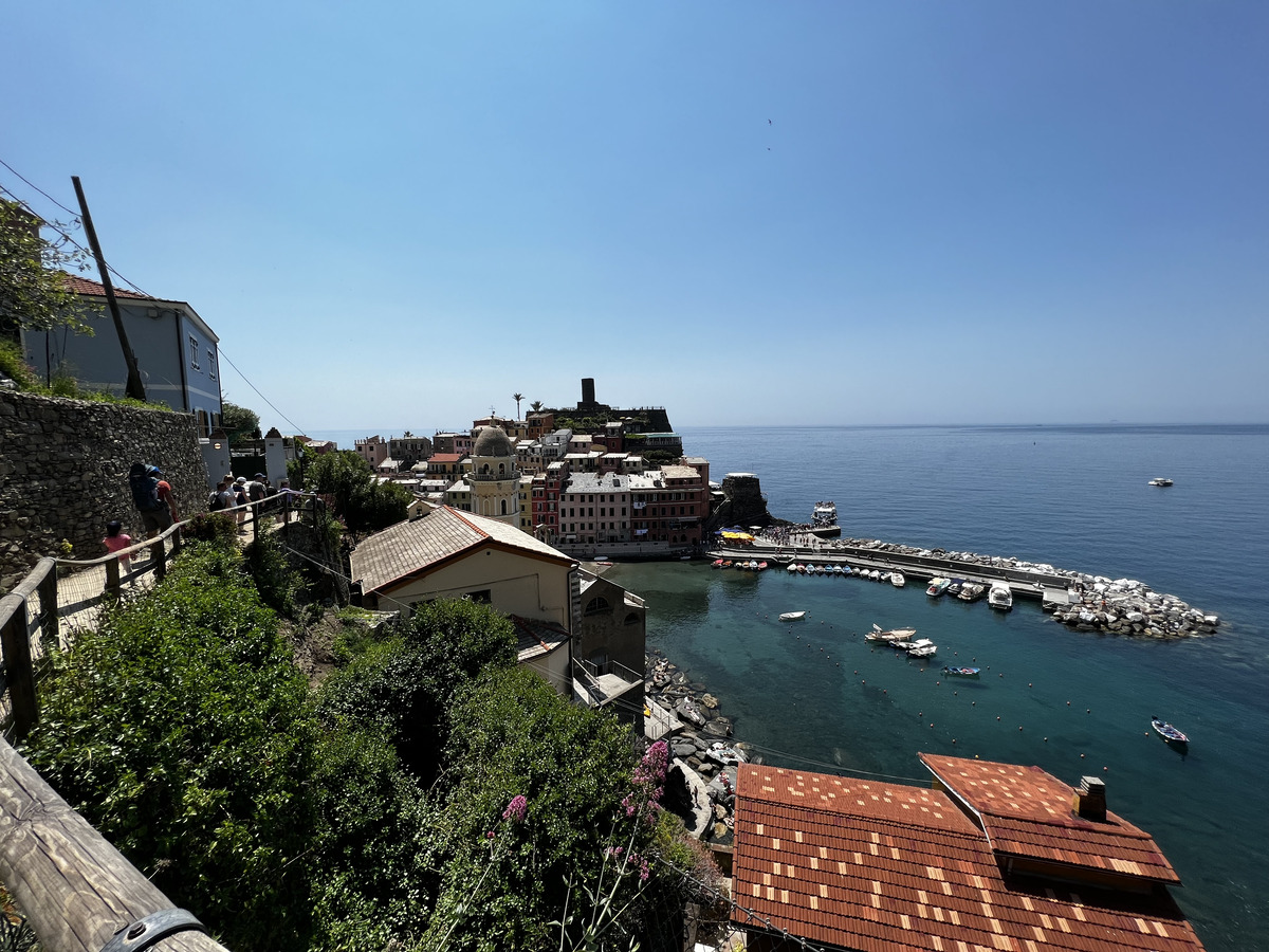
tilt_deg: -5.8
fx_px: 477
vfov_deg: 89.9
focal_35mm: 13
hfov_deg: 106.2
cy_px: 476
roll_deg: +0.8
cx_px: 634
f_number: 1.8
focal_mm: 1.57
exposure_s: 1/2660
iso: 32
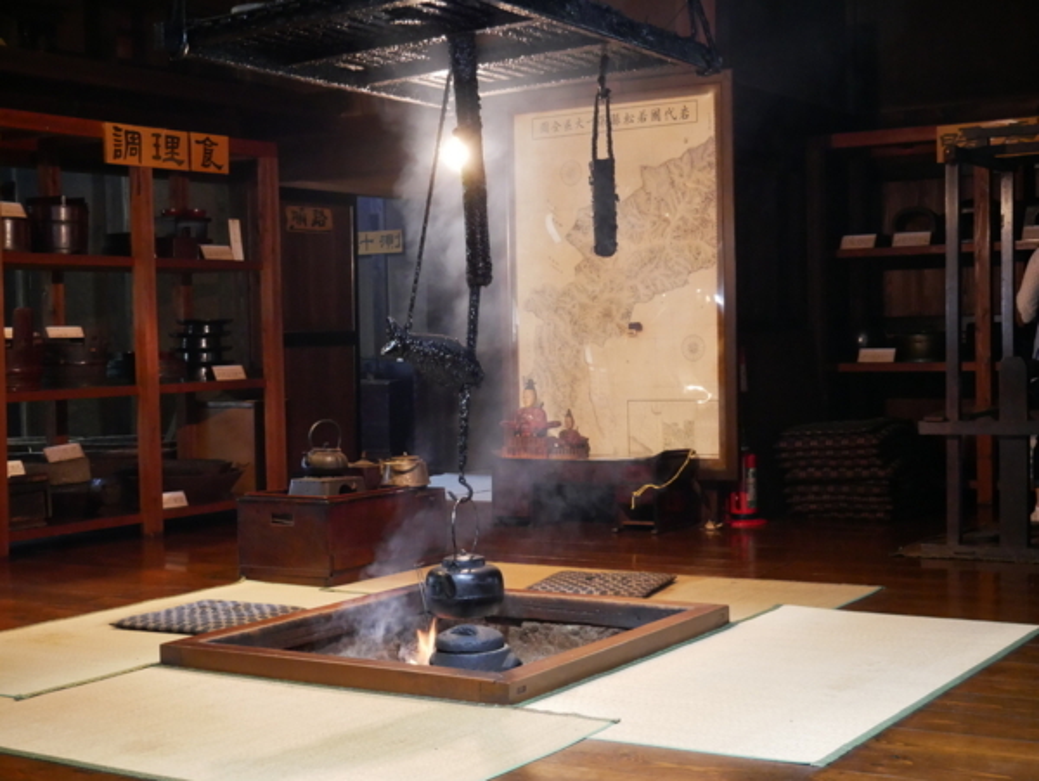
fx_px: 1622
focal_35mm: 54
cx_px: 520
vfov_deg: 27.1
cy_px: 390
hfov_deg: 35.5
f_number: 4.6
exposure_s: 1/25
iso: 3200
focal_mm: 27
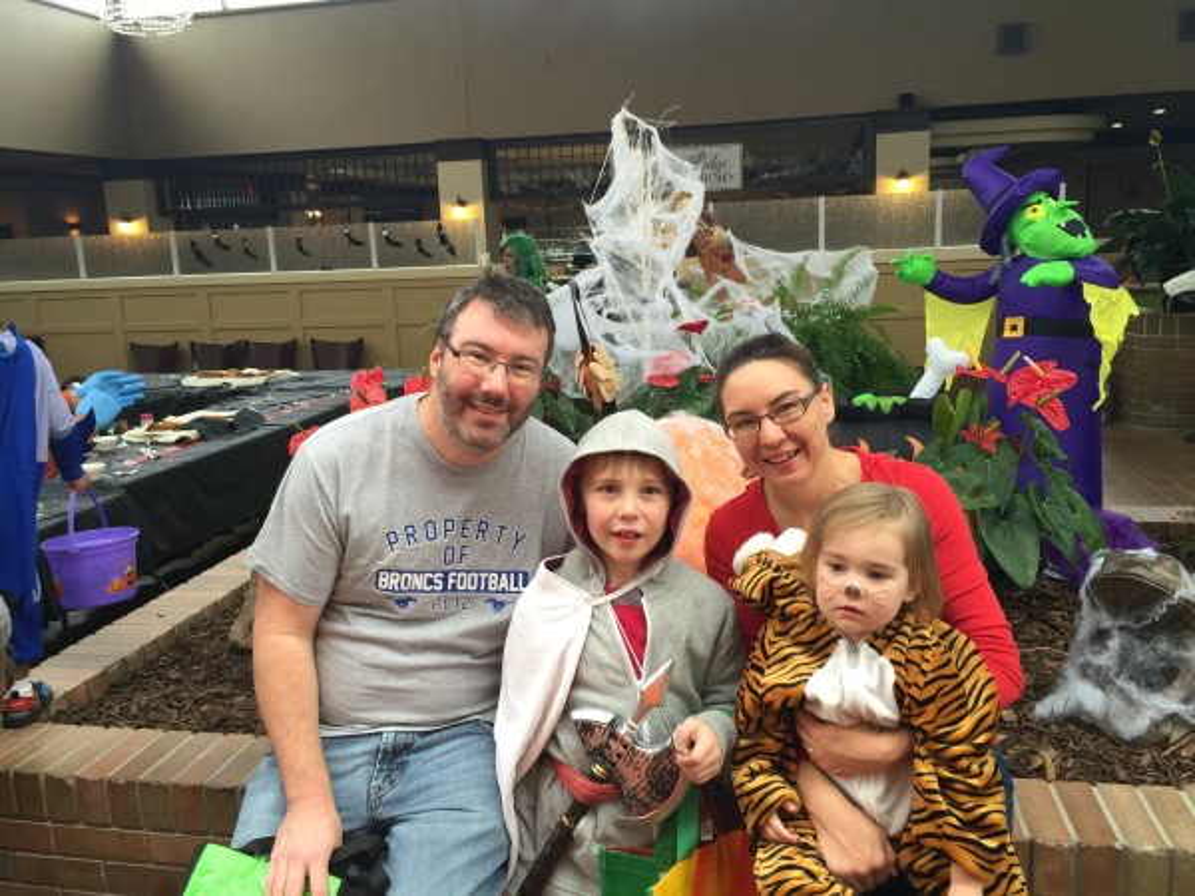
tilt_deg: -11.1
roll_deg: +0.3
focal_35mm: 29
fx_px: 1001
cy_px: 448
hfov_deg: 61.7
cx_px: 598
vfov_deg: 48.2
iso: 40
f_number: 2.2
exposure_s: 1/30
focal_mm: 4.15
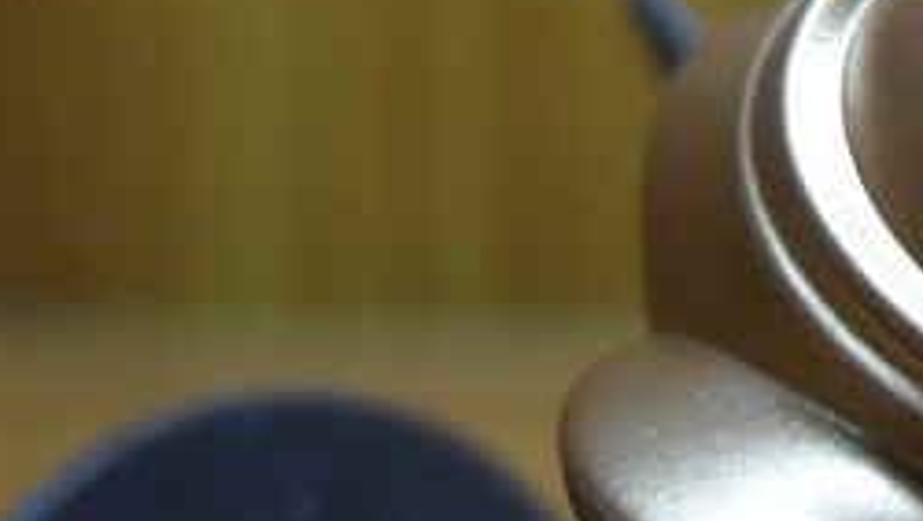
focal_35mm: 122
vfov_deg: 10.0
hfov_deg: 16.8
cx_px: 1100
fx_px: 2988
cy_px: 229
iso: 200
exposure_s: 1/30
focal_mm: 6.2
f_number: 2.8
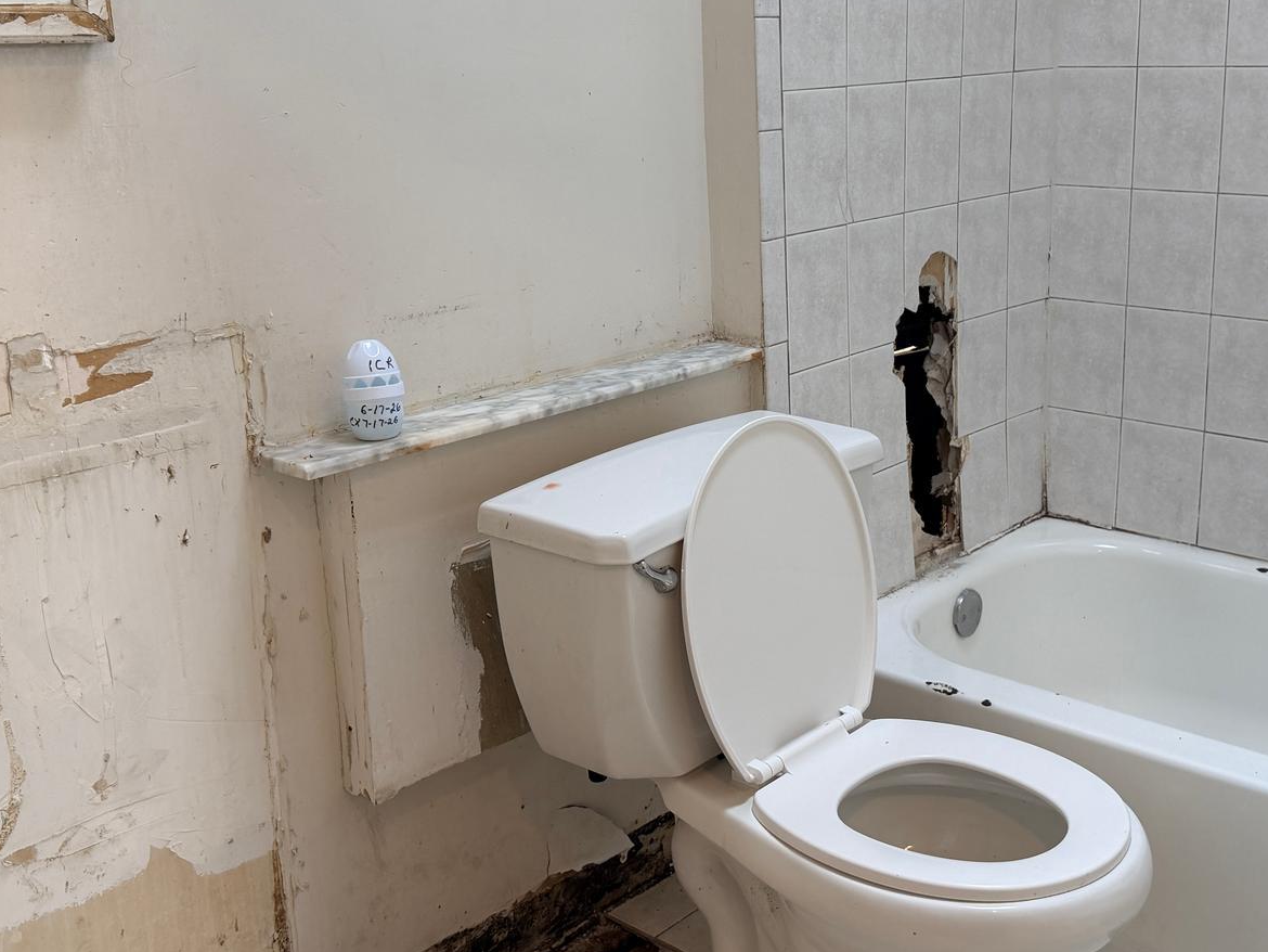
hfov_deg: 44.6
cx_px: 759
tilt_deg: -13.2
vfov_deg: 34.2
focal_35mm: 42
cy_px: 373
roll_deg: +1.4
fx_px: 1539
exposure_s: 1/120
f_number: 1.78
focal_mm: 6.76
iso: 160
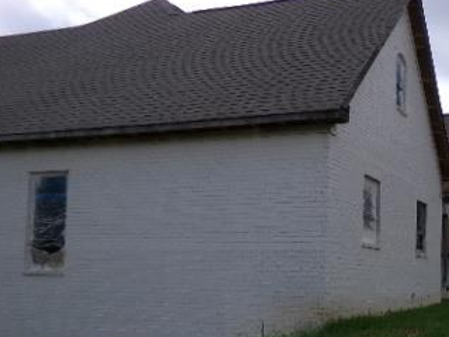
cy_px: 239
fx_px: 623
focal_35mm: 48
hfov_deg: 36.8
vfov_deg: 29.9
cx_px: 417
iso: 100
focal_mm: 4.3
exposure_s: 1/900
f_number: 3.7
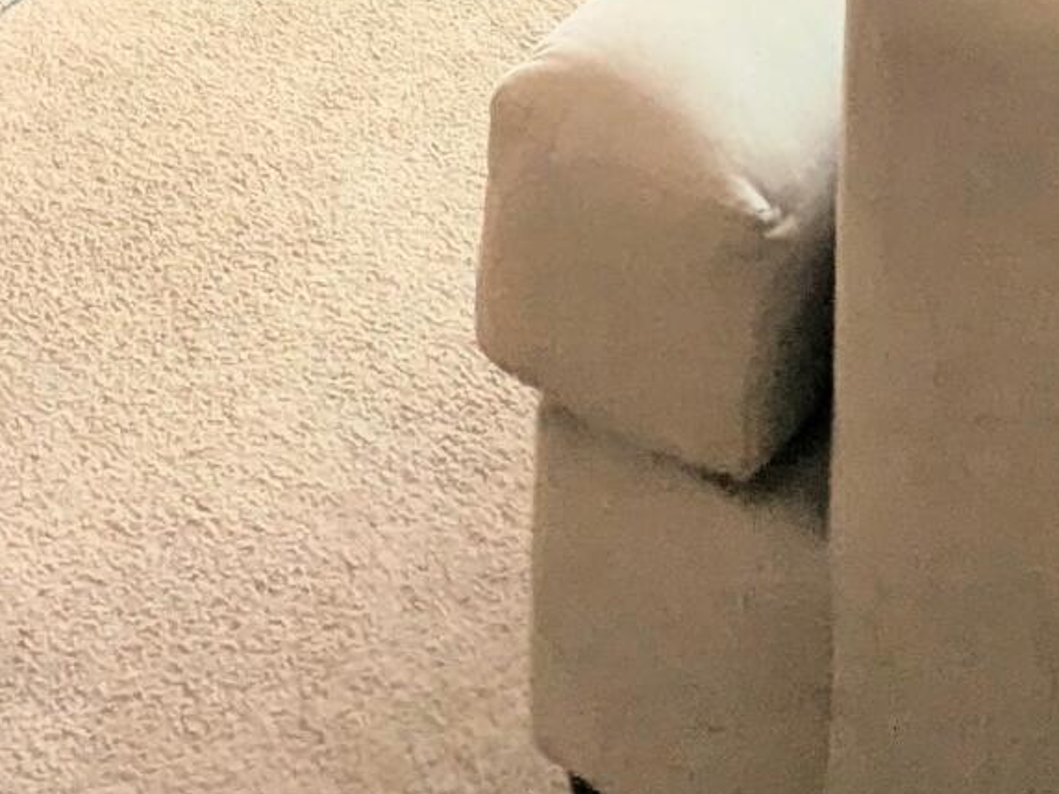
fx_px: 2570
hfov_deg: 22.8
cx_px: 126
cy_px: -986
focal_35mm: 84
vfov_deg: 13.7
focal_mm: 2.35
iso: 40
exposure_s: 1/121
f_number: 2.2
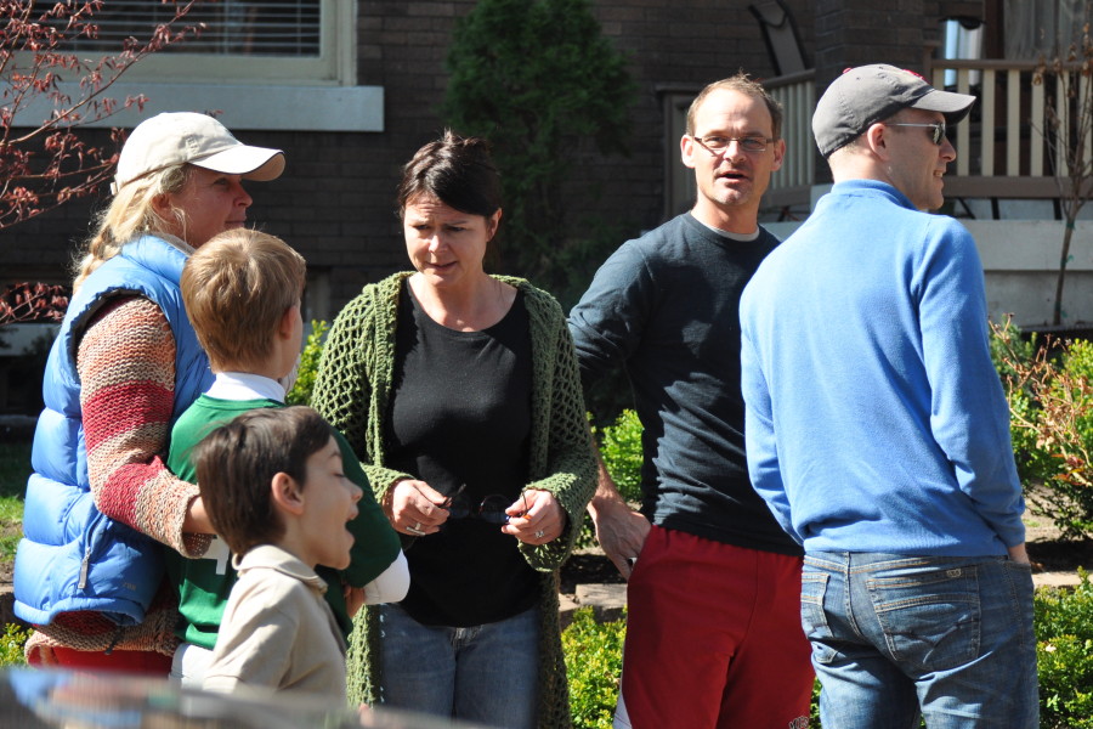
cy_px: 364
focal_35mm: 82
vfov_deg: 16.6
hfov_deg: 24.6
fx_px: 2505
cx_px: 546
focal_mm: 55
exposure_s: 1/1000
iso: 450
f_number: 4
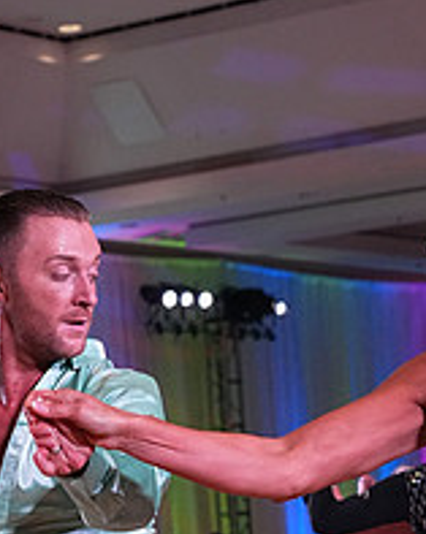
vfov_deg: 11.2
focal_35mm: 166
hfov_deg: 9.3
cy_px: 759
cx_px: 246
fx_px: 2622
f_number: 5.6
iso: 3200
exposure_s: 1/400
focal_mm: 60
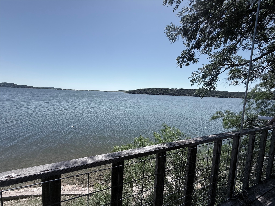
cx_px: 138
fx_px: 111
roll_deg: -2.4
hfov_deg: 102.1
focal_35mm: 14
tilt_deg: -4.6
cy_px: 103
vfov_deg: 85.7
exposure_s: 1/2410
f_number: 2.2
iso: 50
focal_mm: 2.22
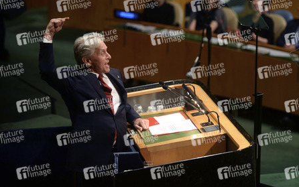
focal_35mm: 144
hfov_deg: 14.5
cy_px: 88
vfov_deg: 9.1
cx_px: 150
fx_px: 1174
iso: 1600
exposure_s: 1/250
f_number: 3.2
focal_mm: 140
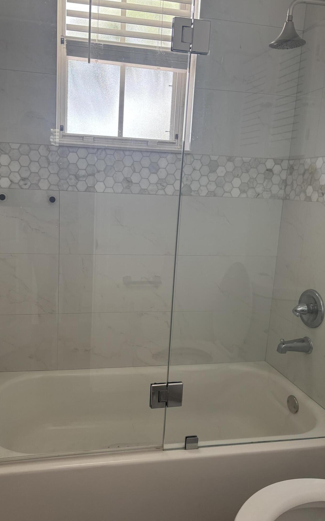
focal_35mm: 28
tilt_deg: -11.0
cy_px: 260
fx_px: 397
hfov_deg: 44.3
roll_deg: -2.8
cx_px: 128
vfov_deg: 66.5
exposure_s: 1/121
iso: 80
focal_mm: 5.96
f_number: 1.6
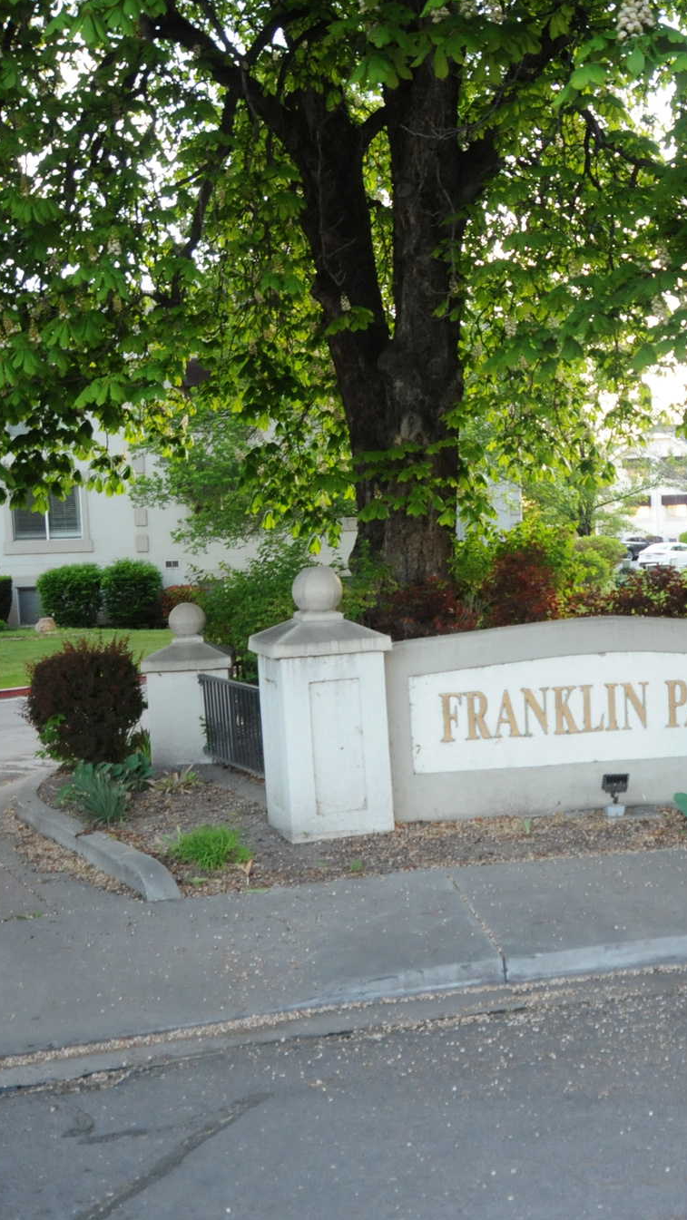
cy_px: 605
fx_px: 1392
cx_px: 743
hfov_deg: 25.8
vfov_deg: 47.4
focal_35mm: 43
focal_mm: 18
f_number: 4
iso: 800
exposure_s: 1/160
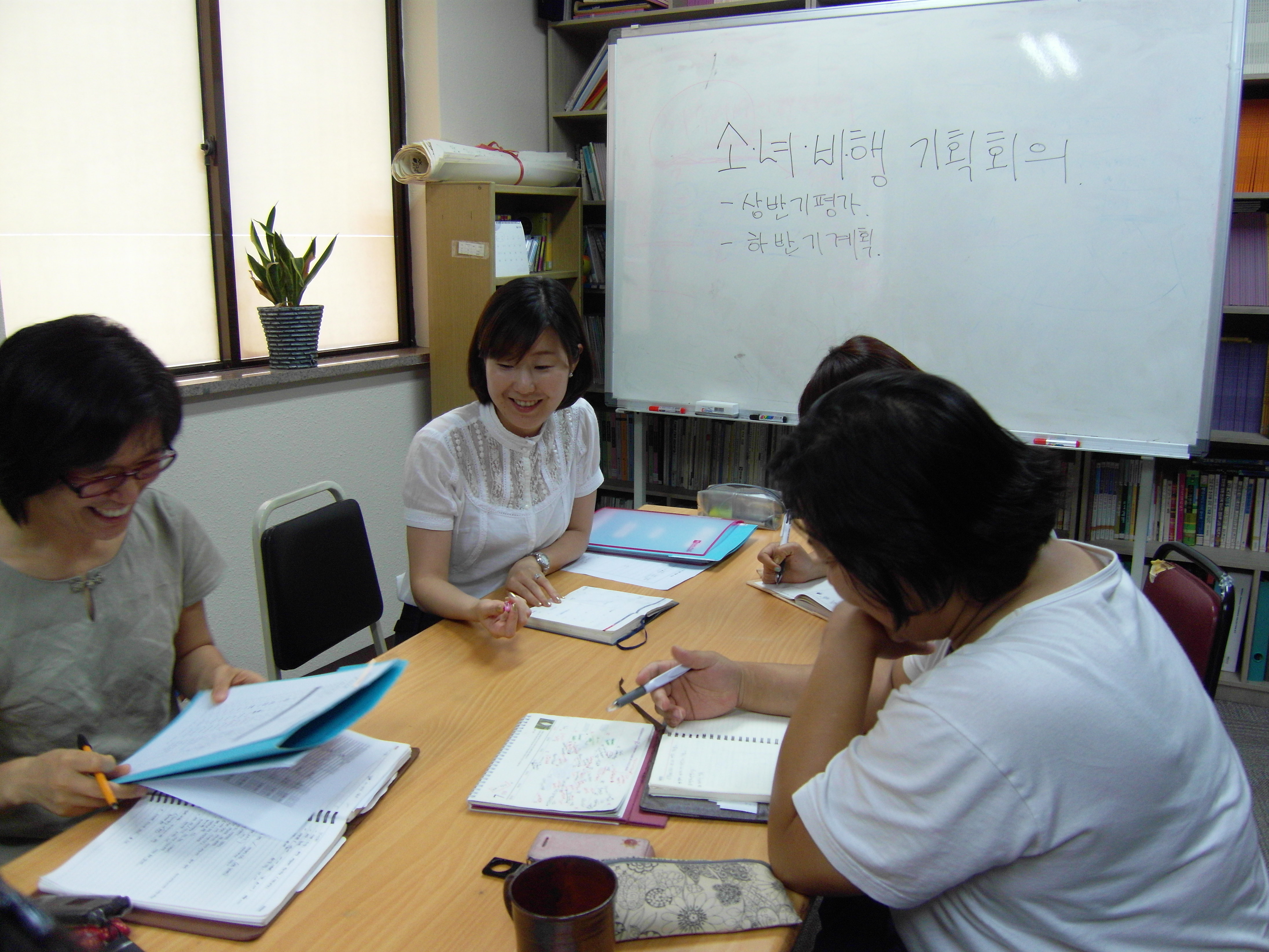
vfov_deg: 49.7
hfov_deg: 63.4
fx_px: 1026
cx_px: 634
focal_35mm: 28
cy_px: 476
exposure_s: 1/40
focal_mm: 6
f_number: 2.8
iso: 120
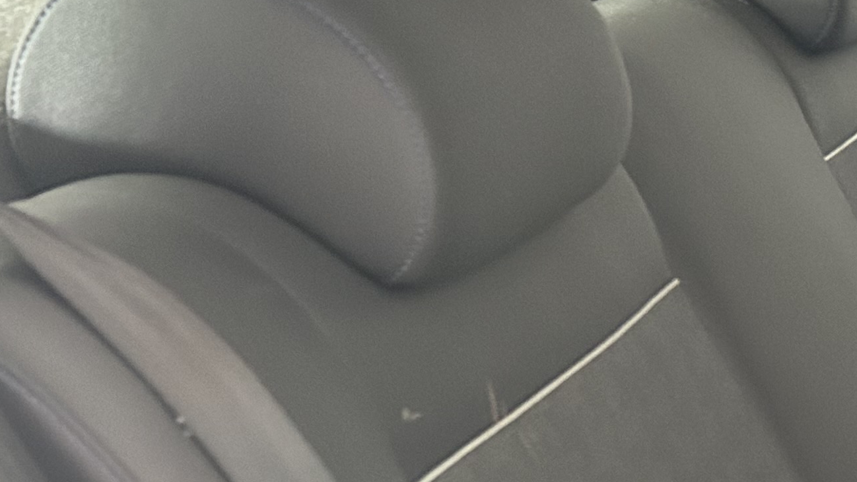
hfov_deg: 20.5
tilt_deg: -22.7
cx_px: 1303
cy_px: 621
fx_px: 2000
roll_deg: -0.4
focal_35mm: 88
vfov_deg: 13.3
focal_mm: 5.7
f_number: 1.5
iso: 640
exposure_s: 1/40
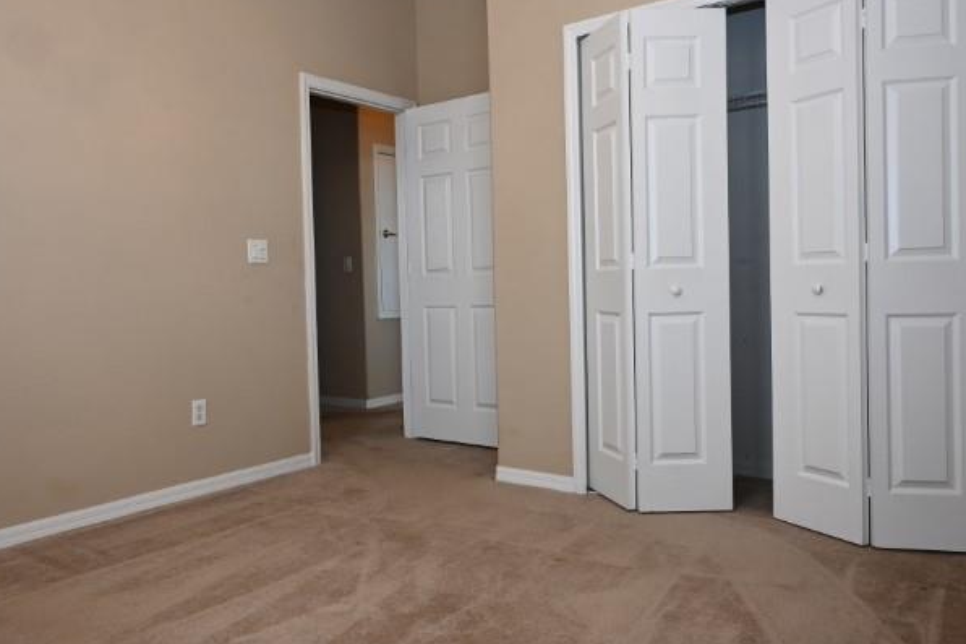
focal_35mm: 29
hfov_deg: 63.6
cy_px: 295
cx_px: 447
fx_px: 778
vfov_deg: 44.9
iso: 220
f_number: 4
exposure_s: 1/60
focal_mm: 12
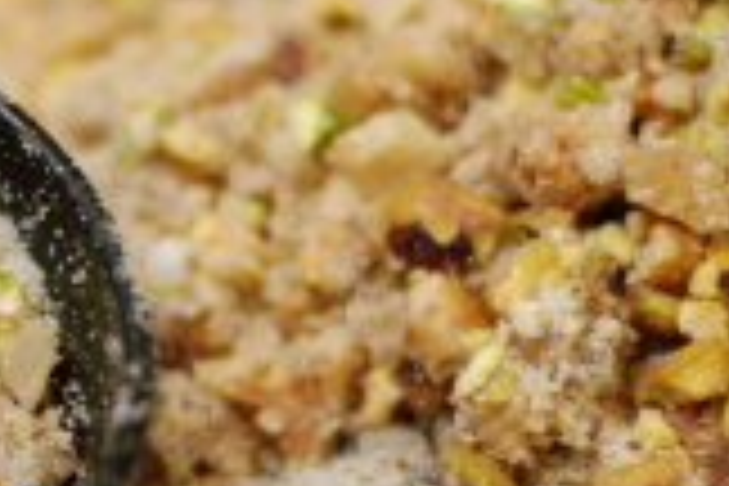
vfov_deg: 5.9
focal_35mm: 232
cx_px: -50
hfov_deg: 8.8
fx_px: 4698
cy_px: 290
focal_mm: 50
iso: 640
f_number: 1.8
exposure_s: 1/60
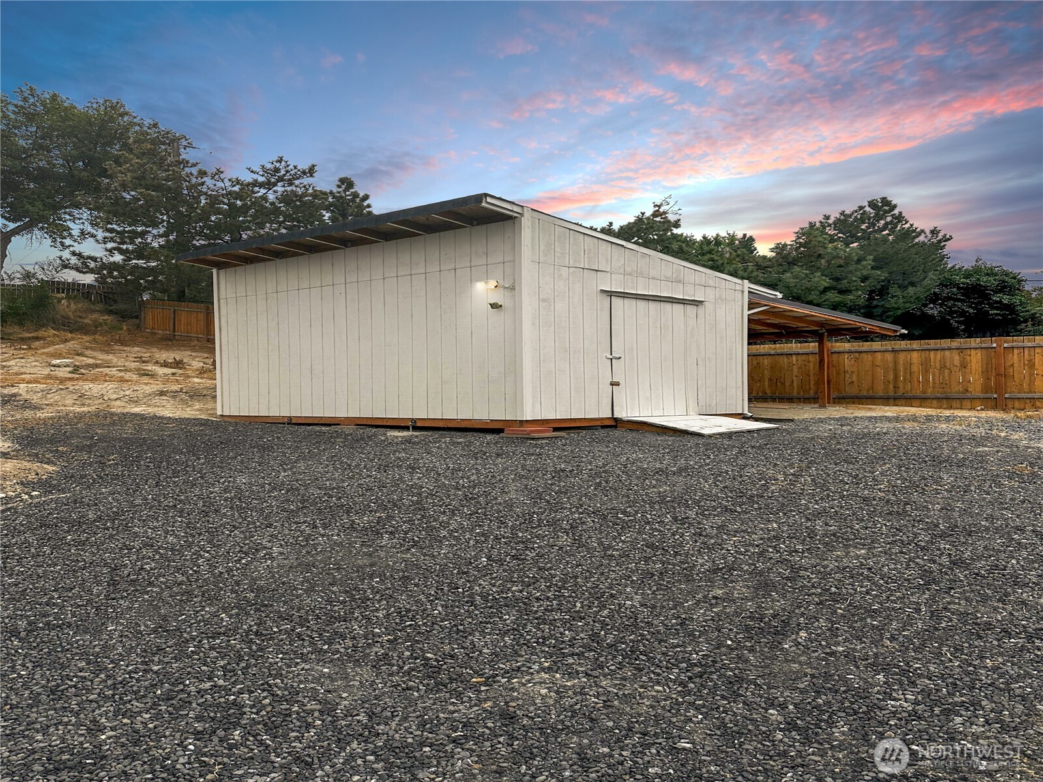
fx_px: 723
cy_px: 391
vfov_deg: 56.8
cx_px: 522
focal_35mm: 24
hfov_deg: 71.6
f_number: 1.78
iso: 80
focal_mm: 6.86
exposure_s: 1/2525
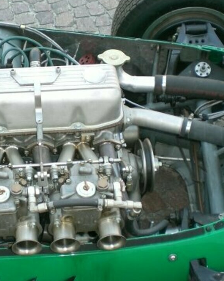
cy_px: 133
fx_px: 514
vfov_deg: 30.5
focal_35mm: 62
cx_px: 68
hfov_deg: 24.4
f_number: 3.1
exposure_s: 1/80
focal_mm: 6.3
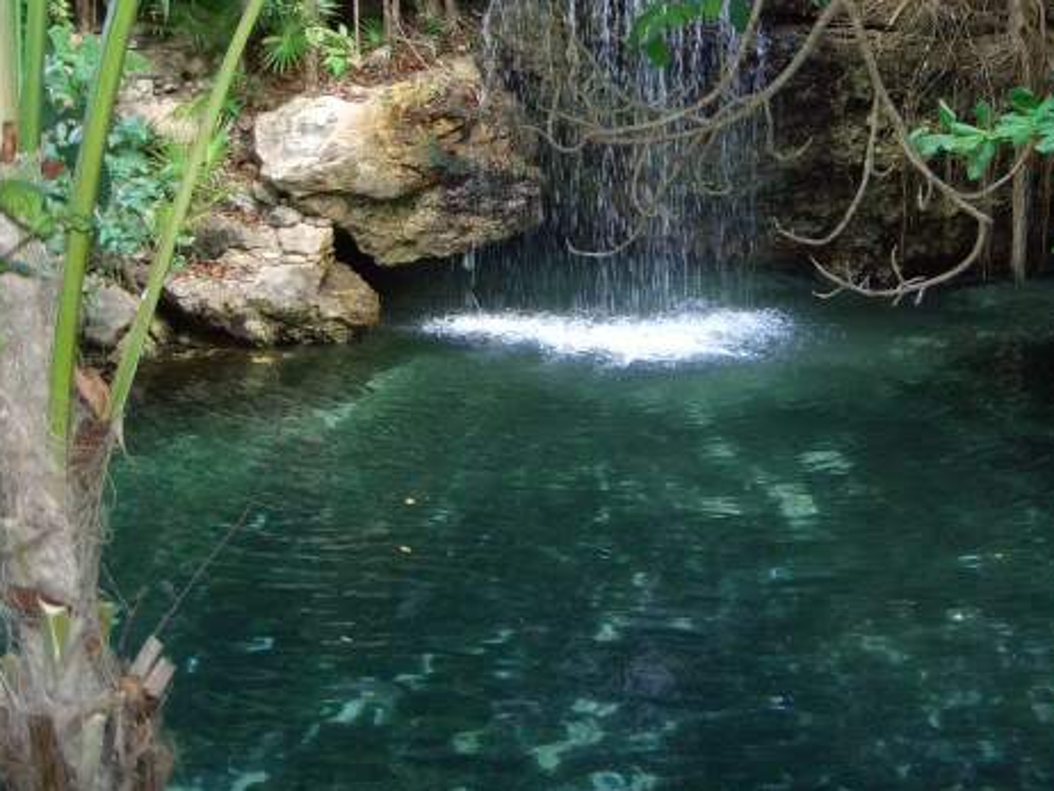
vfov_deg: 26.9
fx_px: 1645
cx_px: 721
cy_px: 253
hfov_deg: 35.1
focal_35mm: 54
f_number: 2.8
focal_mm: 8
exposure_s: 1/60
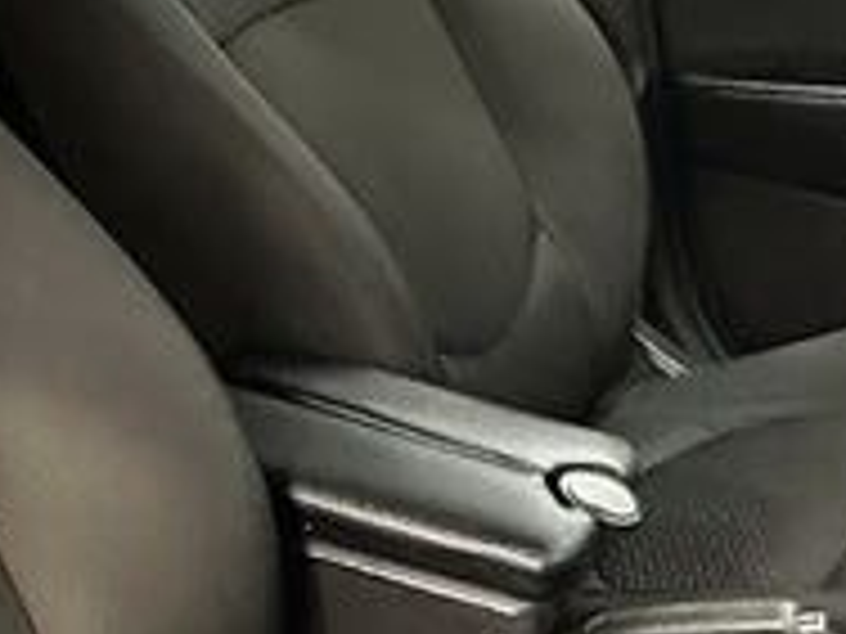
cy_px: 506
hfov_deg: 28.9
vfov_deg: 21.7
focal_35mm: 67
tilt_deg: -29.1
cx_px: 490
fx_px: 1637
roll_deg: +1.1
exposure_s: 1/34
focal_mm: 2.22
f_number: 2.2
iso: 1250
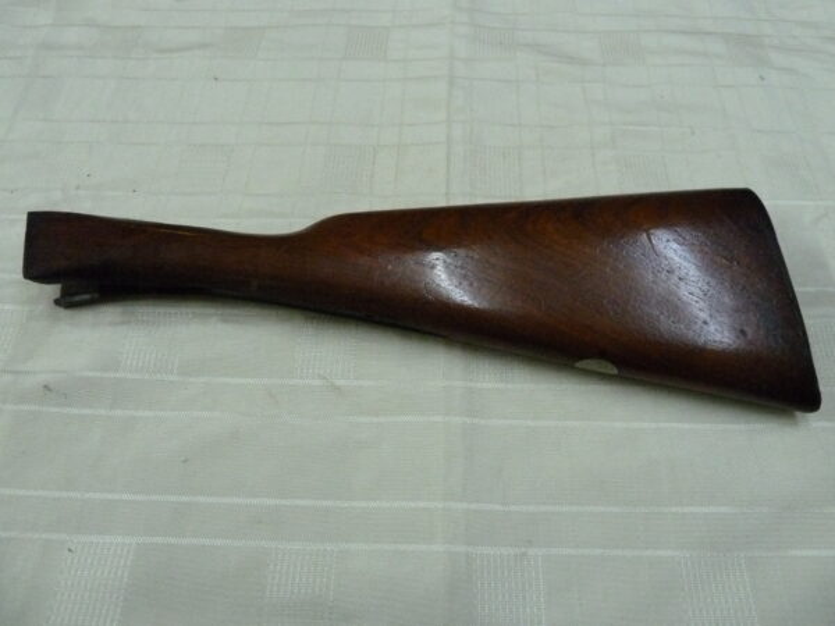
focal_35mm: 25
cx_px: 418
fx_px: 603
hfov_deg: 69.4
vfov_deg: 54.9
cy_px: 313
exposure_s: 1/125
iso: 800
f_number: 3.3
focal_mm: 4.1
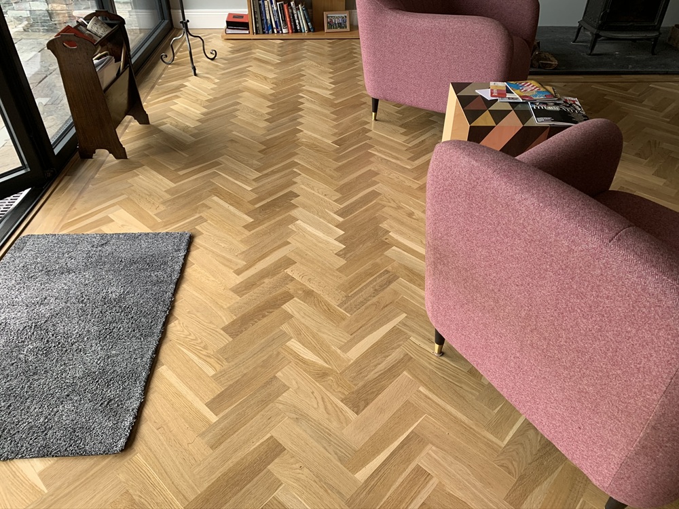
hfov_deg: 67.3
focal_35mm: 26
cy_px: 254
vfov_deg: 53.1
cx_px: 340
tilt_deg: -37.3
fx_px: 510
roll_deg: -0.8
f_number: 1.8
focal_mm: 4.25
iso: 80
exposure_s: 1/121
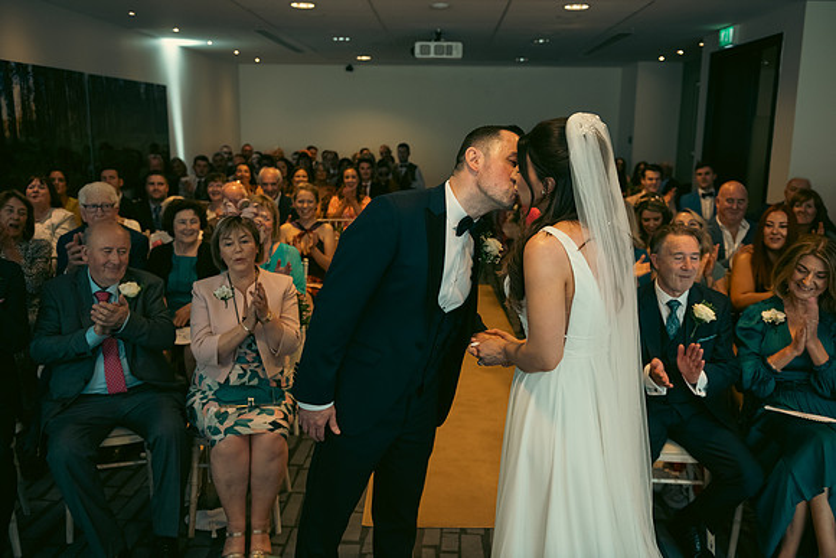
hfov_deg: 58.7
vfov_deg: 41.1
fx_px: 743
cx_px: 418
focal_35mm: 32
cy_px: 279
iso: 1000
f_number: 3.5
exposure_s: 1/160
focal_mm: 32
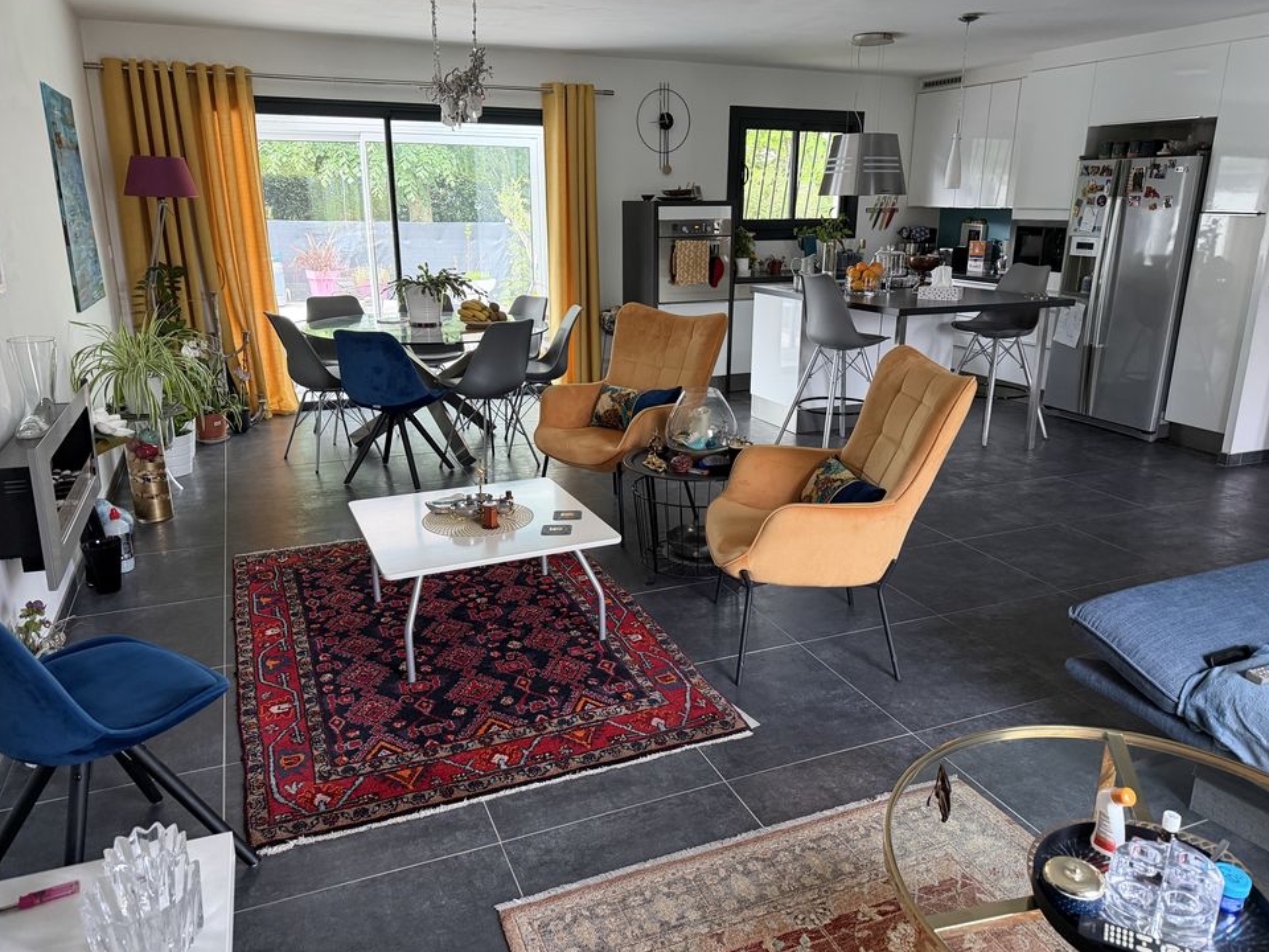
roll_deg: -0.3
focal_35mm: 25
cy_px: 479
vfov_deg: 54.9
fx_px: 916
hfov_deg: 69.4
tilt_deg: -16.9
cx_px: 649
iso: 400
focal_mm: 6.76
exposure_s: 1/60
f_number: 1.78
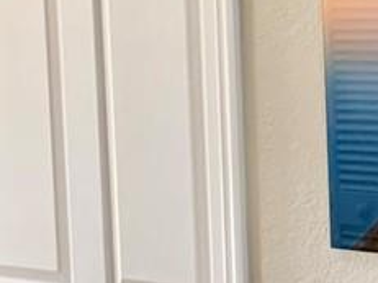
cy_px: 257
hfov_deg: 10.9
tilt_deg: -12.5
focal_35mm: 180
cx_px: 353
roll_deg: +3.2
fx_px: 1965
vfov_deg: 8.2
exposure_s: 1/60
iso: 100
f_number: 1.8
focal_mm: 4.25
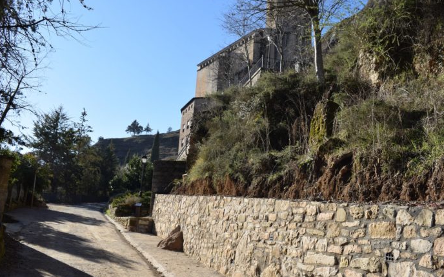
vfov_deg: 37.3
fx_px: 411
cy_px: 134
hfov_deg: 56.7
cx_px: 221
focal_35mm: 34
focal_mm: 22
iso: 100
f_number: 8
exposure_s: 1/200
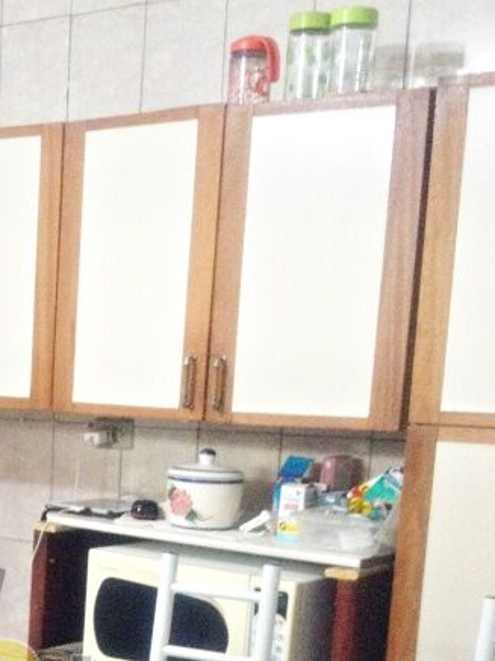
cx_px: -21
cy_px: 652
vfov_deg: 24.3
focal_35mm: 77
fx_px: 1468
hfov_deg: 18.5
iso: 320
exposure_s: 1/20
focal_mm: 4.28
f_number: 2.4
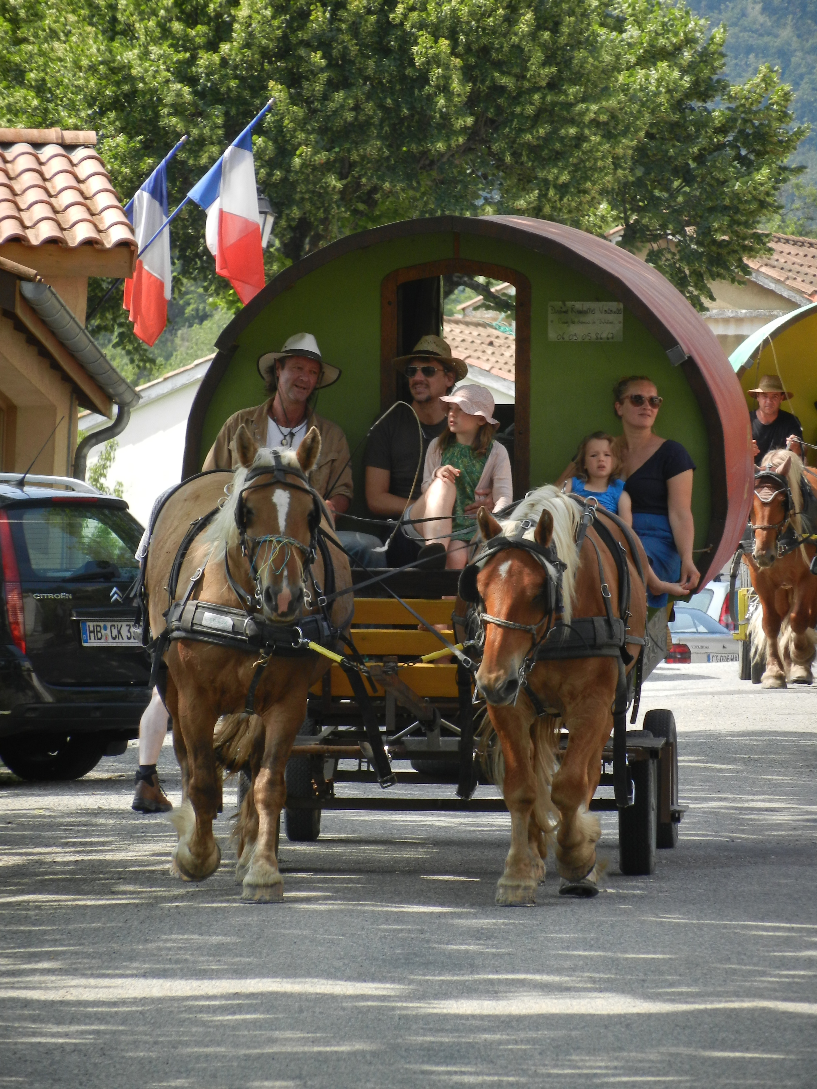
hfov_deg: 4.4
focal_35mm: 338
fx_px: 10637
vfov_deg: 5.9
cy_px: 544
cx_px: 408
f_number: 5.3
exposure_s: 1/250
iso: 160
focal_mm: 60.8
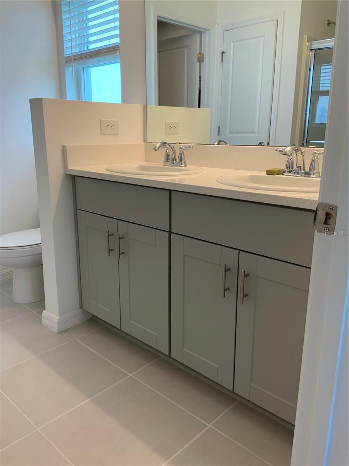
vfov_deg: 61.7
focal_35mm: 29
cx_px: 174
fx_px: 390
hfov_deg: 48.2
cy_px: 233
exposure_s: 1/120
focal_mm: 3
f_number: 1.8
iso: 64
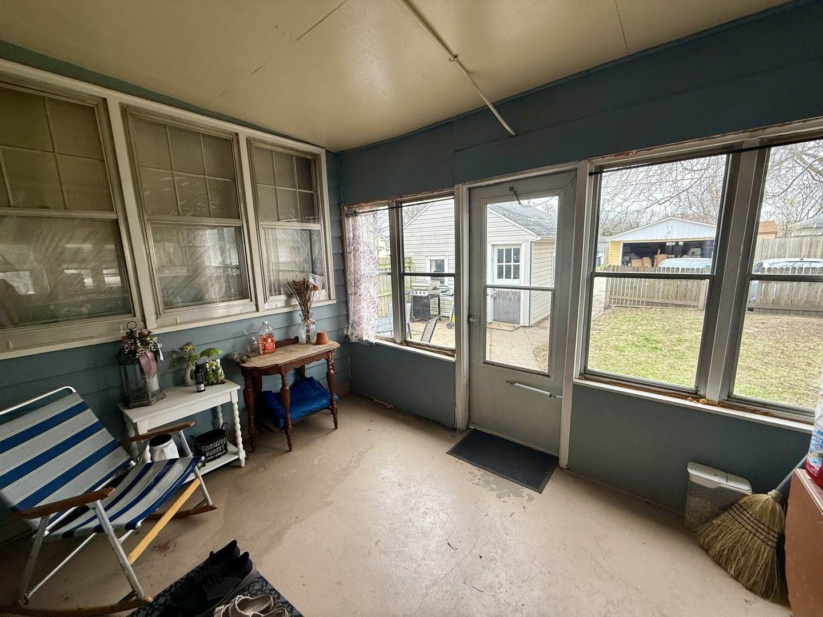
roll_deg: +1.4
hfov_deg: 102.1
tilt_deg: -9.7
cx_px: 412
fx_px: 333
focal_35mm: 14
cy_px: 308
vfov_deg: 85.7
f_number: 2.2
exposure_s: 1/99
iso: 80
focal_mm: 2.22
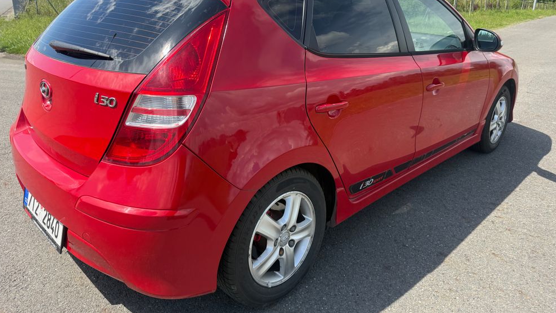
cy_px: 119
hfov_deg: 69.8
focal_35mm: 27
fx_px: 398
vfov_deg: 42.6
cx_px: 271
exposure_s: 1/2801
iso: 100
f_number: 1.78
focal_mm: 6.76
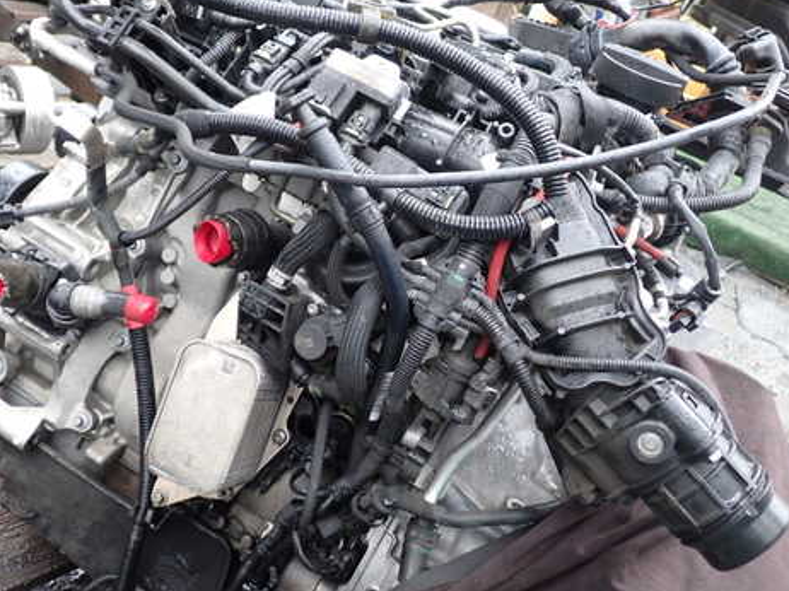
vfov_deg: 36.8
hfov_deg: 47.6
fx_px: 888
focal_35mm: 39
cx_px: 318
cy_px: 280
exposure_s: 1/60
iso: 200
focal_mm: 5.4
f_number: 2.3
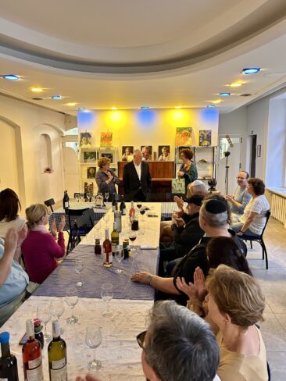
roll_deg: +0.1
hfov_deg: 53.1
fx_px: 286
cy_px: 190
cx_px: 143
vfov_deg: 67.3
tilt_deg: -8.5
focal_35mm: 26
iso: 320
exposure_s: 1/54
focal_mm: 5.7
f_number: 1.5
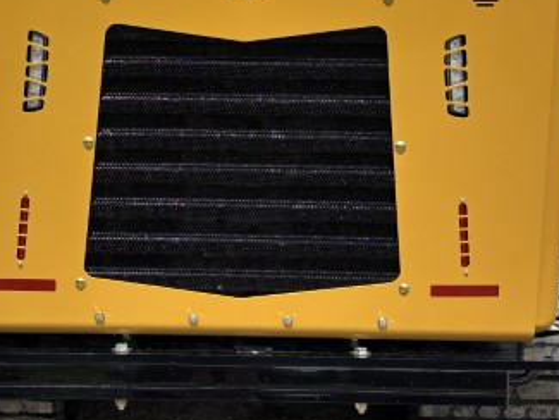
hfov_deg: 30.1
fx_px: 1034
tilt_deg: -9.5
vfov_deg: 22.6
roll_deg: -0.4
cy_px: 79
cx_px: 193
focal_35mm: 64
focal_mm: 5.96
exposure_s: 1/4082
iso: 50
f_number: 1.6
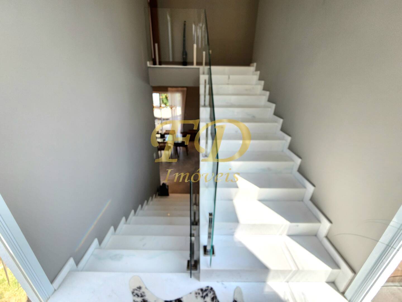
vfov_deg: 89.9
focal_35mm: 13
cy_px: 151
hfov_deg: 106.2
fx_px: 151
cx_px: 201
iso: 50
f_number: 2.2
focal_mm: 2.2
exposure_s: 1/217
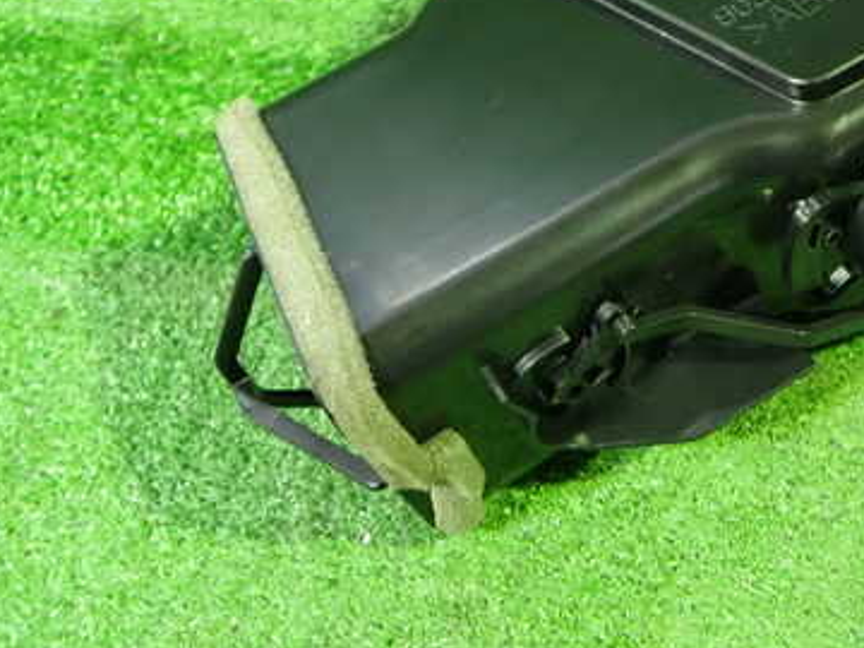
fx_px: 1248
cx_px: 667
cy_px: 178
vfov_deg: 28.8
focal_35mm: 50
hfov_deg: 37.1
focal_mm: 5.4
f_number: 2.3
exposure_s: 1/25
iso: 800
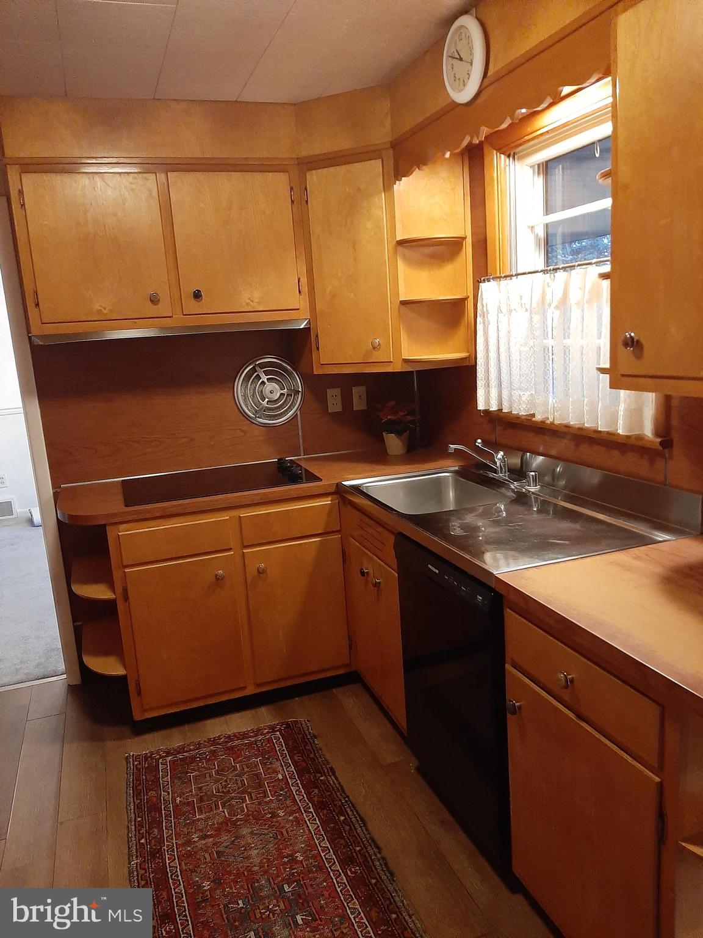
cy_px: 469
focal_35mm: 26
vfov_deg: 67.3
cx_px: 352
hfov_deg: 53.1
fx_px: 704
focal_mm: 3.93
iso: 320
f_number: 1.7
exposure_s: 1/24
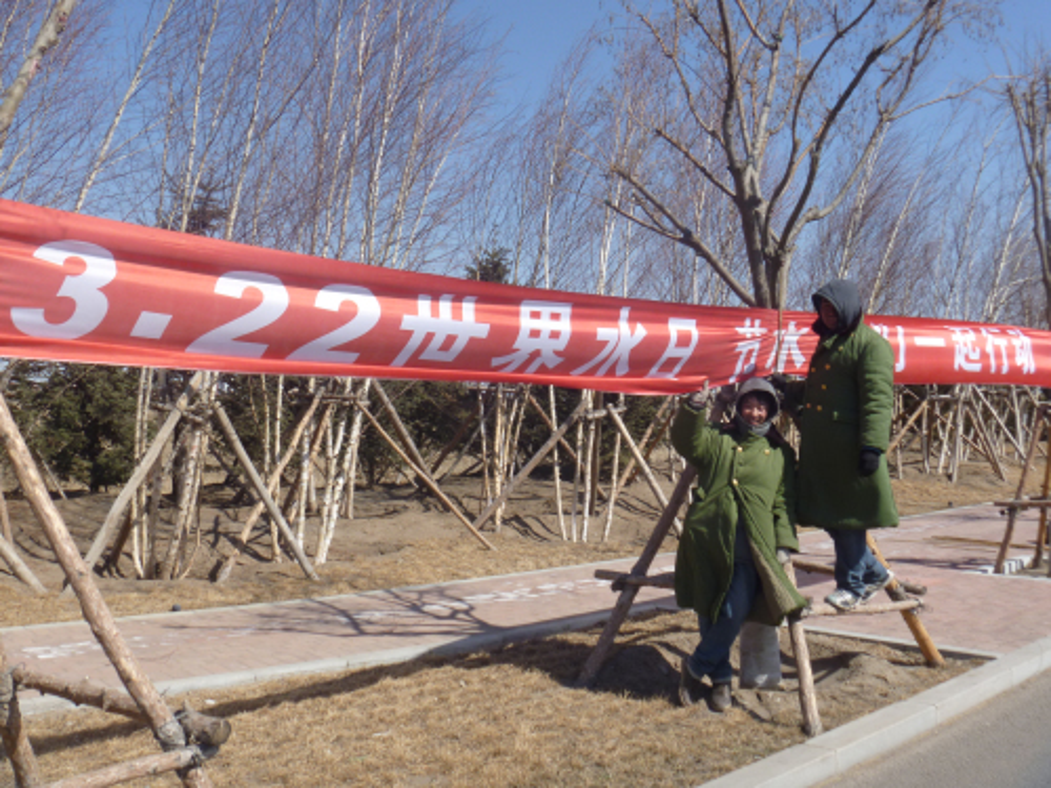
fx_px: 1063
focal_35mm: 35
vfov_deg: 40.7
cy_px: 394
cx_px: 526
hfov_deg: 52.6
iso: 80
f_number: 5.6
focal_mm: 6.3
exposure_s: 1/320
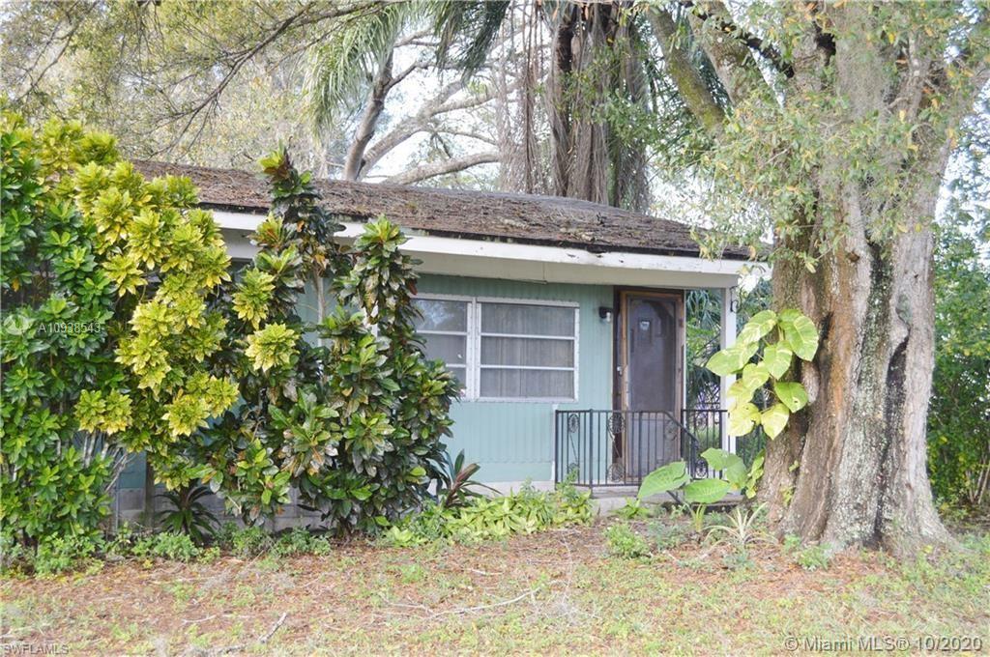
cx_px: 495
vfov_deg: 28.0
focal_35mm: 48
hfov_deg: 41.2
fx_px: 1318
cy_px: 328
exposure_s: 1/125
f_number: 5.6
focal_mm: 32
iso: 280
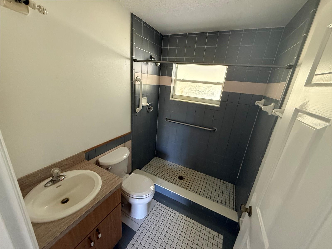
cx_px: 166
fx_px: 134
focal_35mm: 14
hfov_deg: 102.1
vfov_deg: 85.7
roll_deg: -5.4
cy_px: 124
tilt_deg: -17.6
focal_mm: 2.22
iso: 500
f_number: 2.2
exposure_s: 1/60
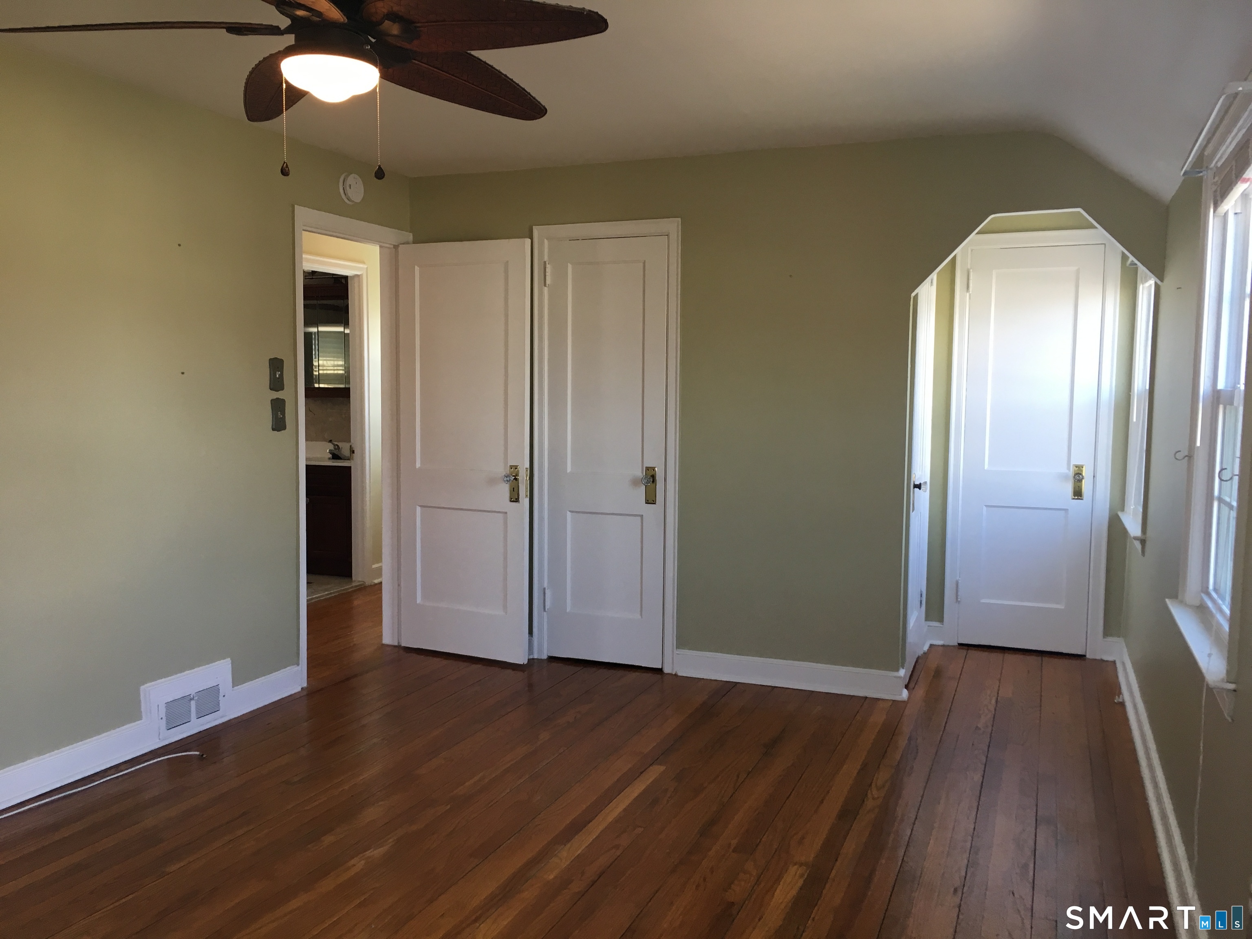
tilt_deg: -4.9
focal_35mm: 29
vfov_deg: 48.2
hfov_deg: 61.7
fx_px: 1049
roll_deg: -1.3
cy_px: 470
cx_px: 626
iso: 25
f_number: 2.2
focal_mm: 4.15
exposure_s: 1/30
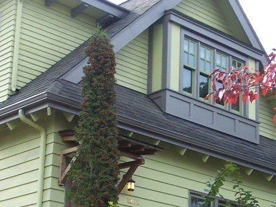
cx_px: 141
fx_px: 773
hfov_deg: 20.2
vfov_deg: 15.1
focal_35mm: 97
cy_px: 187
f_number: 3.9
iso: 64
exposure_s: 1/160
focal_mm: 6.4
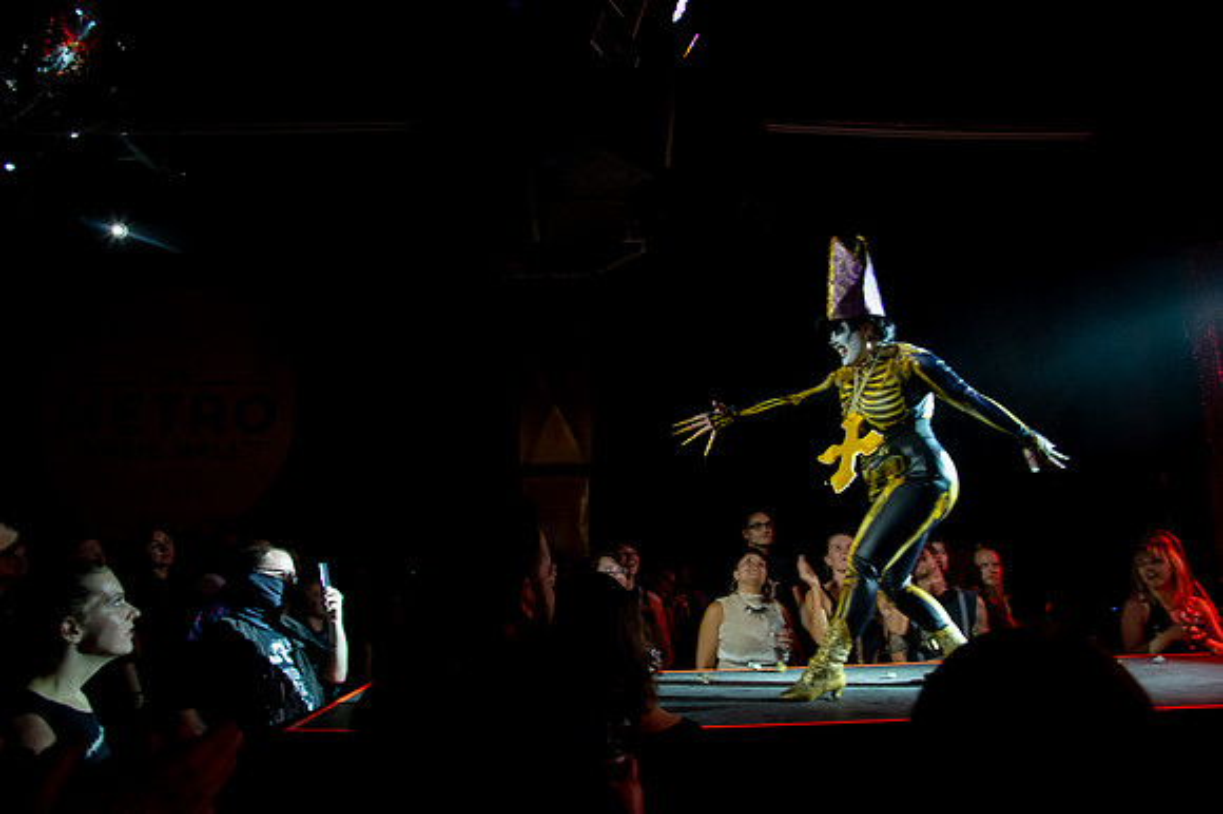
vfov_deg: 53.1
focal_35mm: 24
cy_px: 407
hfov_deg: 73.8
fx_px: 815
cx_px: 612
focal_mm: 24
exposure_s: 1/80
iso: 6400
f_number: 7.1
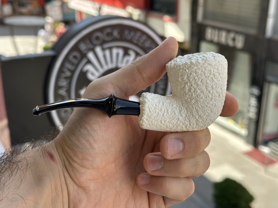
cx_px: 139
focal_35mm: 48
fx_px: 385
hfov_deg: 39.7
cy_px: 104
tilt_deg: -20.1
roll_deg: -0.9
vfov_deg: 30.3
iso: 64
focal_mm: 6.86
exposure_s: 1/631
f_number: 1.78
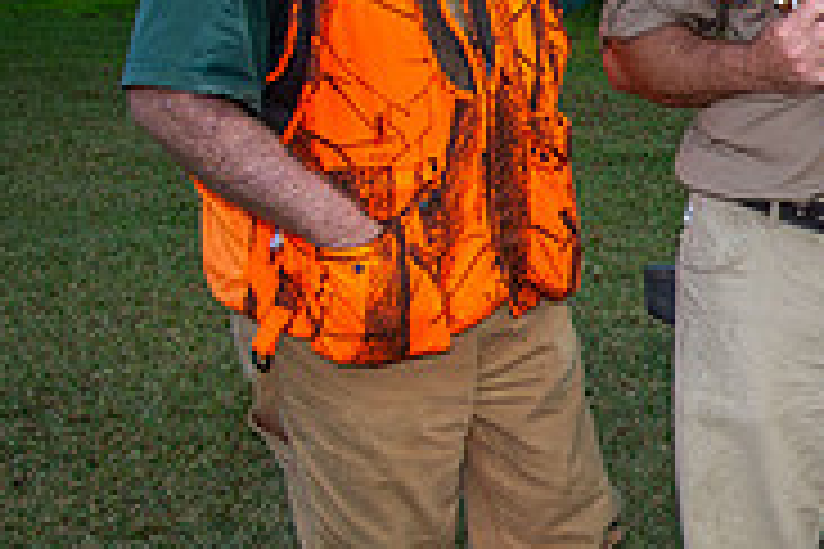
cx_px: 1189
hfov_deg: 22.5
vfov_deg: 17.9
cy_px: 310
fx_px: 1739
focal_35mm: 76
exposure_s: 1/320
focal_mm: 24
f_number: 7.1
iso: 250
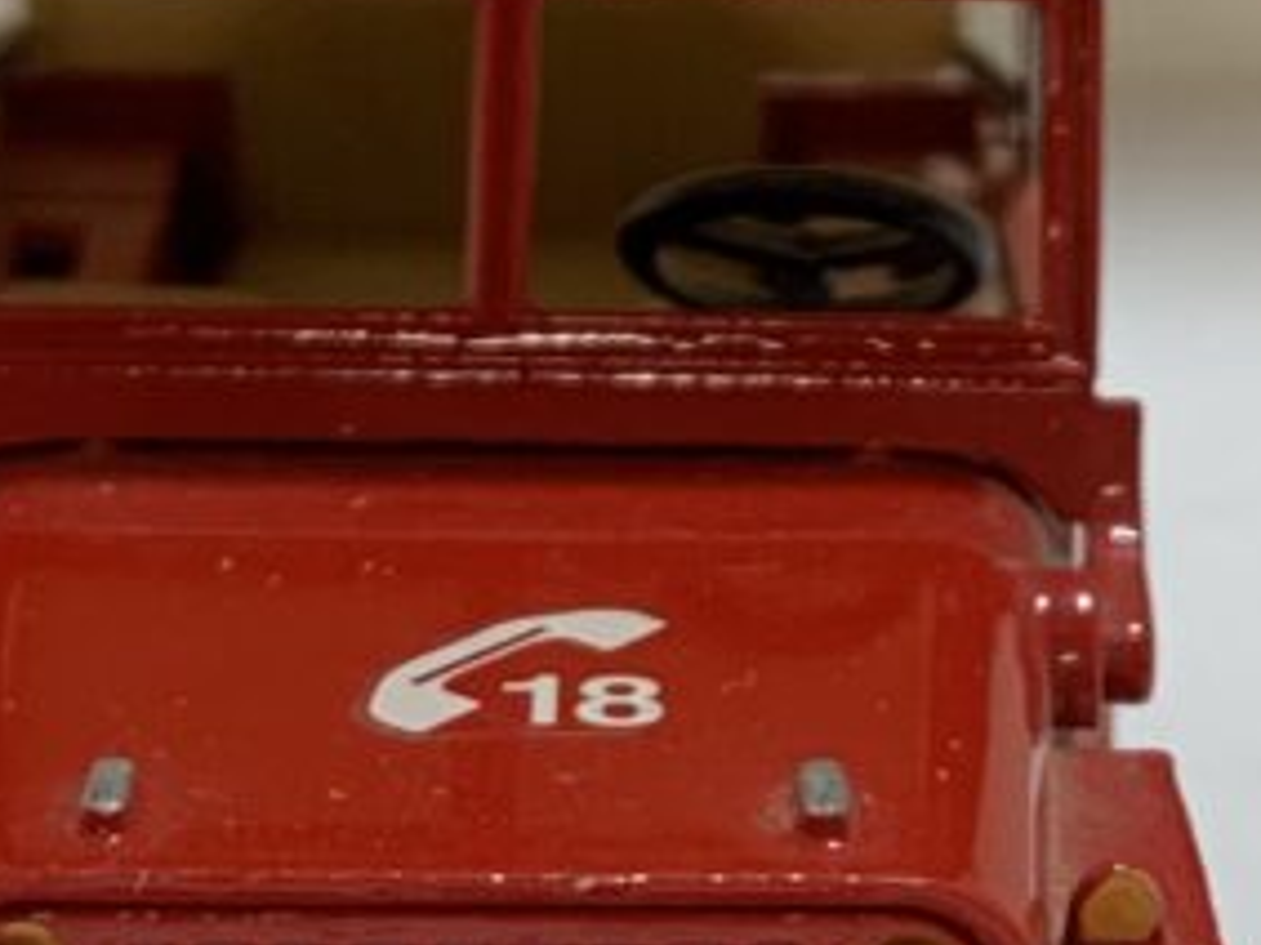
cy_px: -633
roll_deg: -2.7
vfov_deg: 10.1
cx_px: 971
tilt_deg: -8.1
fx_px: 5134
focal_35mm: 141
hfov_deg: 13.9
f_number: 1.8
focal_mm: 4.25
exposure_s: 1/86
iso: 100
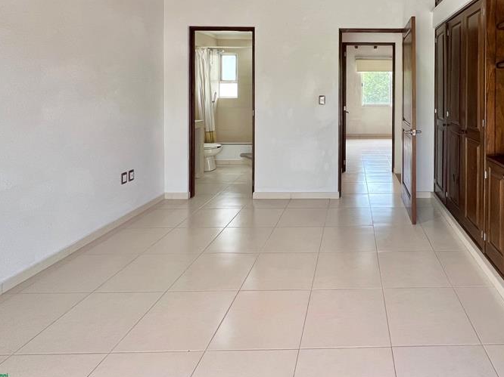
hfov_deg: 77.2
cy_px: 95
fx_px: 291
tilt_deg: -0.6
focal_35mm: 20
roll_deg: -0.6
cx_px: 362
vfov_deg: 62.3
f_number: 1.8
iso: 160
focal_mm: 1.57
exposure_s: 1/99
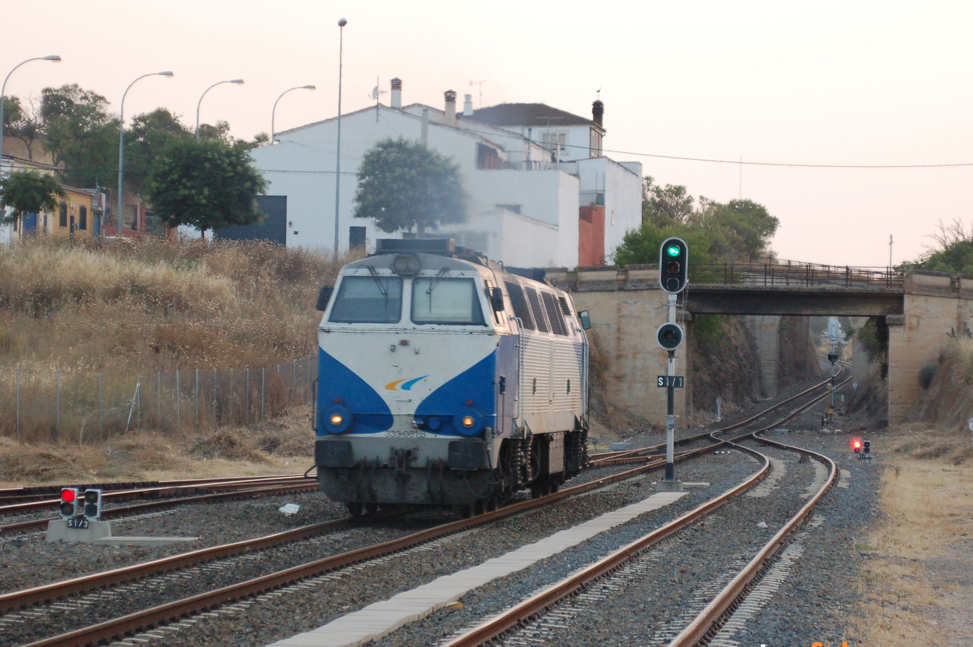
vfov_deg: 8.6
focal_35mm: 160
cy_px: 334
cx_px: 506
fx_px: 4321
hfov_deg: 12.8
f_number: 5.6
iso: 800
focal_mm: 100
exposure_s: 1/100
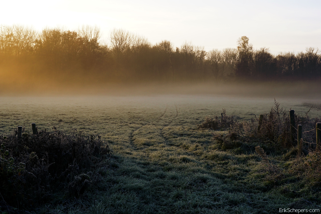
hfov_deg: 37.9
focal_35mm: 52
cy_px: 107
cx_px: 160
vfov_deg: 25.8
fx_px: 468
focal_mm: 35
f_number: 13
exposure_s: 1/125
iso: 400
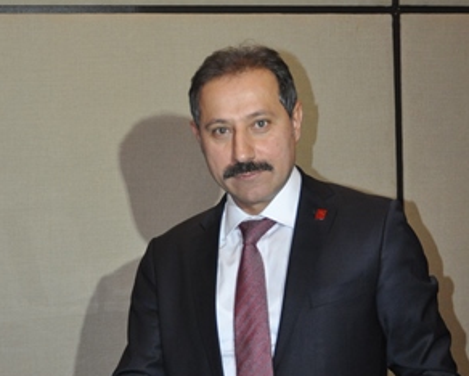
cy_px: 321
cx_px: 210
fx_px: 1070
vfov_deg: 19.6
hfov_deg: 24.7
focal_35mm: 77
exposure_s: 1/60
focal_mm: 25
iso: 800
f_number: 3.8
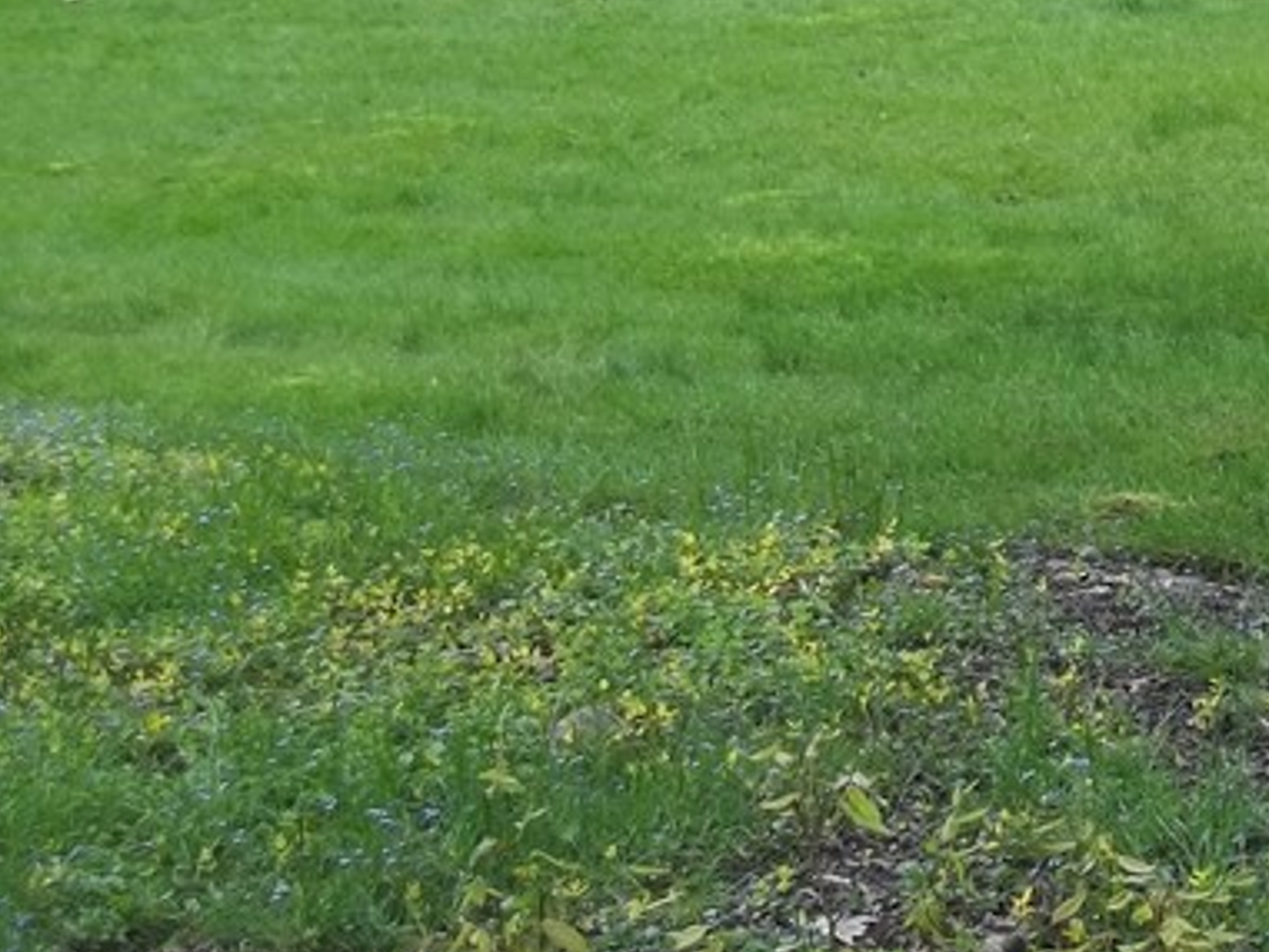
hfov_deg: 21.9
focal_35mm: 86
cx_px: 1276
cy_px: -10
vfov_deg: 16.8
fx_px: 3154
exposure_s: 1/125
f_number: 2.9
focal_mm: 5.7
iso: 80
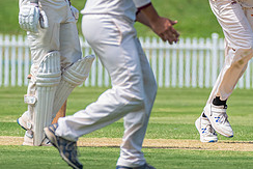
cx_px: 215
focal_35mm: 1172
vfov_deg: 1.2
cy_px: 15
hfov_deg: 1.8
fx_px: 8241
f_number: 7.1
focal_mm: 400
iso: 640
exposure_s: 1/2000
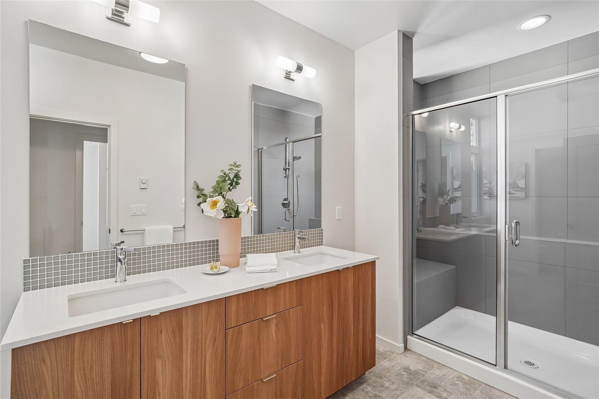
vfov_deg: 73.7
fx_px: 266
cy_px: 200
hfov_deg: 96.7
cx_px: 300
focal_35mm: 16
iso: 1600
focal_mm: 16
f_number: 8
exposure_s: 1/25
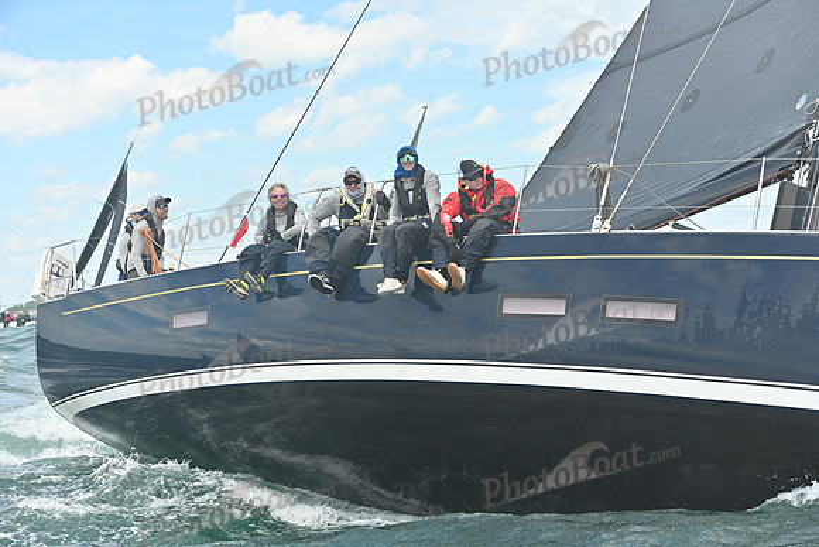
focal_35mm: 78
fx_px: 1775
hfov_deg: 26.0
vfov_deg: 17.5
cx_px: 410
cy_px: 274
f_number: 5.6
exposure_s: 1/1250
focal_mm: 78
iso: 250
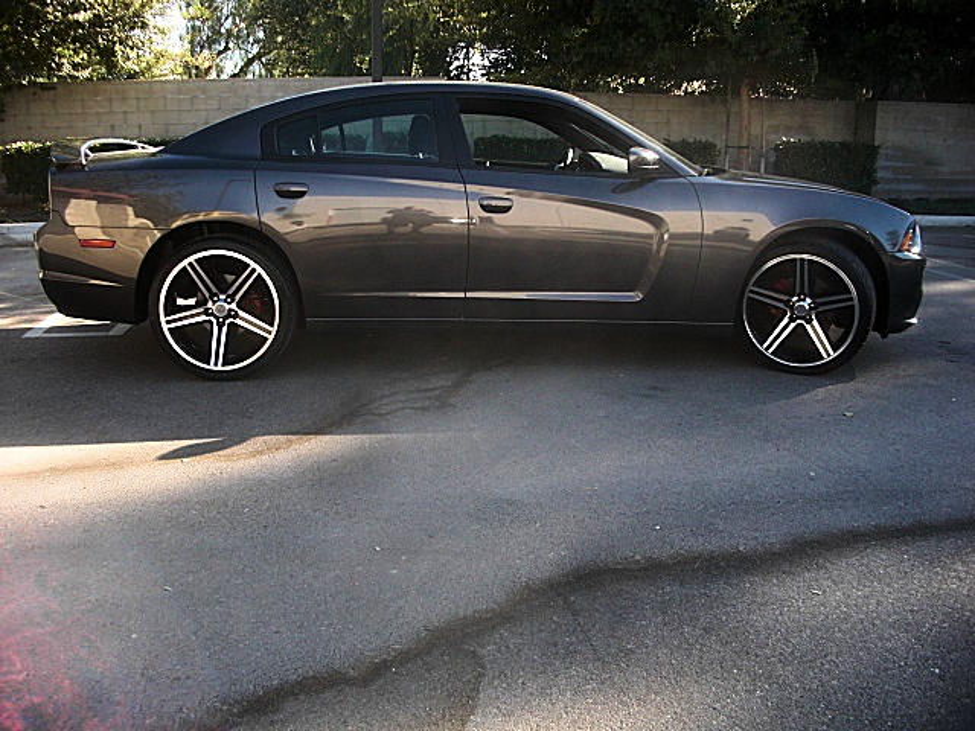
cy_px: 366
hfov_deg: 51.4
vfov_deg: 39.7
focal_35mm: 36
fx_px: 1014
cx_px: 488
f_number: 2.8
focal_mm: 6.3
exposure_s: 1/125
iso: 50
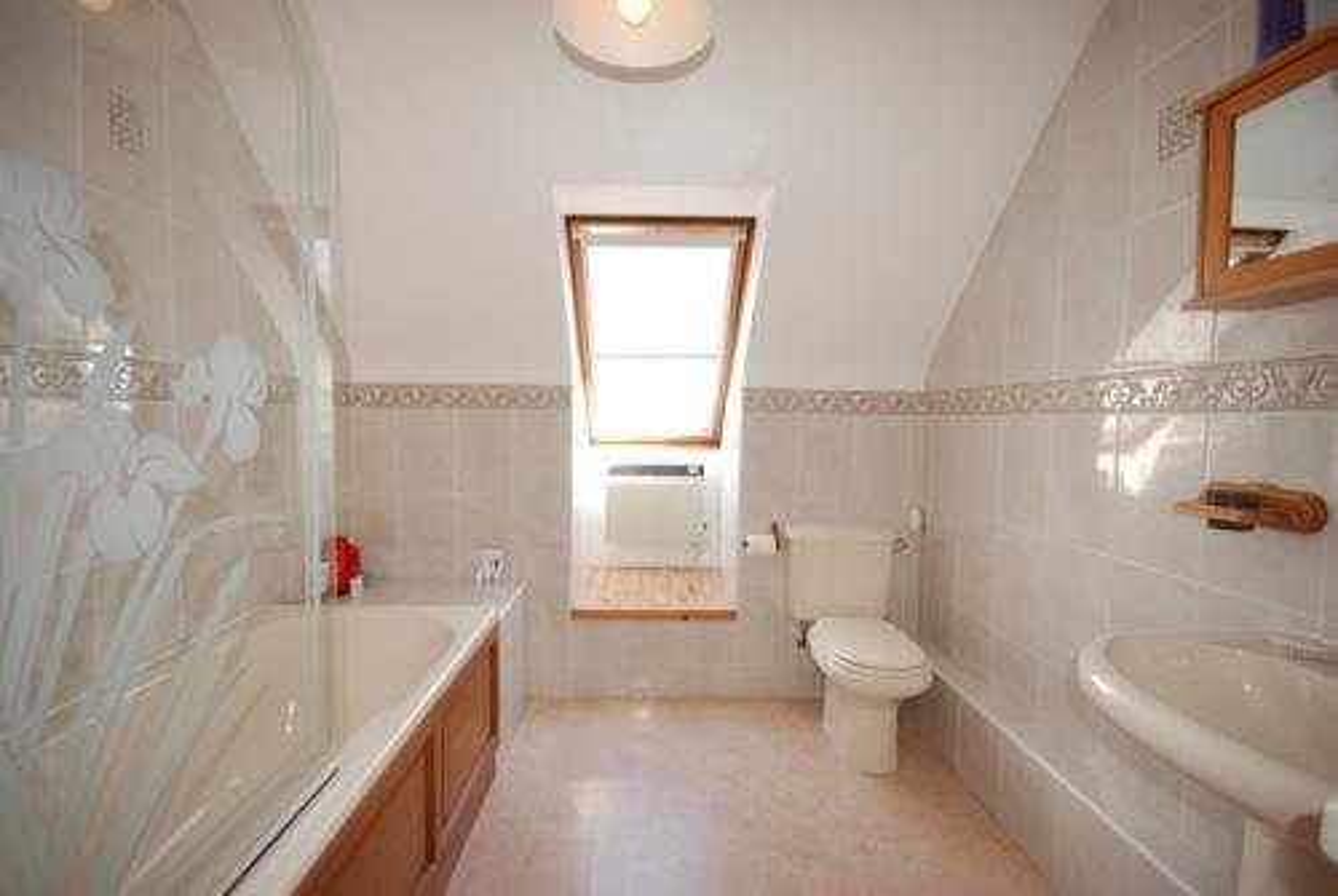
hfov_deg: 100.3
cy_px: 448
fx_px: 558
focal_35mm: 15
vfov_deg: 77.5
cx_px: 669
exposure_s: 1/50
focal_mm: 10
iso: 400
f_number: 5.6
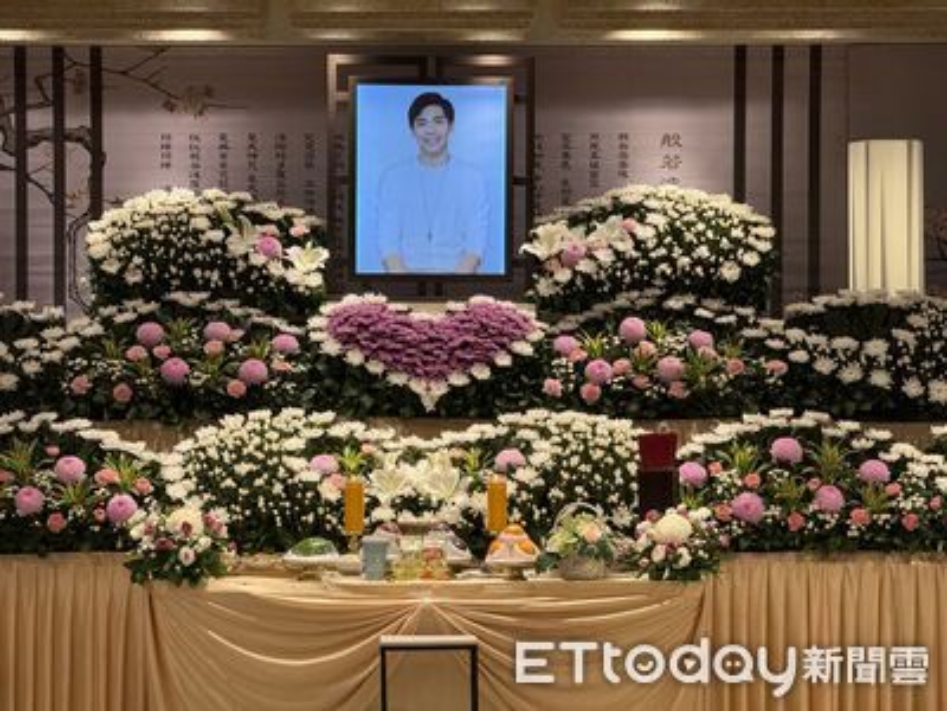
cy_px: 356
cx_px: 474
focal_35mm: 120
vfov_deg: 12.3
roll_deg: -0.1
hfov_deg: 16.4
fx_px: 3283
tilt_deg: +0.9
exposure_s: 1/120
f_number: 2.8
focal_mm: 15.66
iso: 125
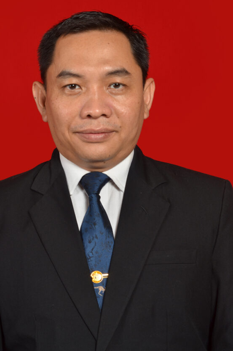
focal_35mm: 92
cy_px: 174
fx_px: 897
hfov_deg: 14.8
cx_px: 99
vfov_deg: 22.2
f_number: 7.1
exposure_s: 1/80
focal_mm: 50
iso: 200
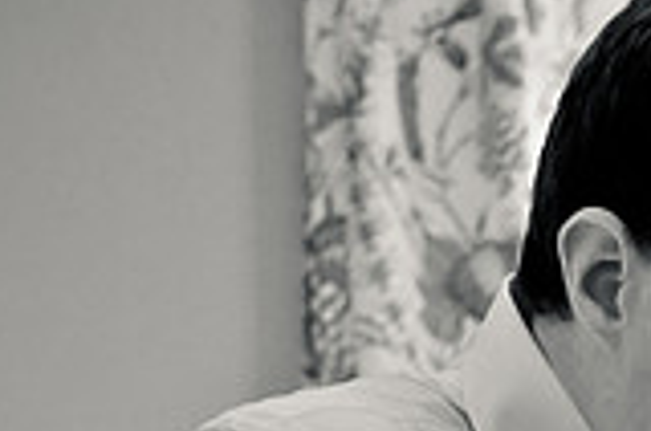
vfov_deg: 7.1
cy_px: 632
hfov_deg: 10.4
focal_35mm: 190
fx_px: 3426
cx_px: 1058
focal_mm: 35
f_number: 2
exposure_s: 1/500
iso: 200
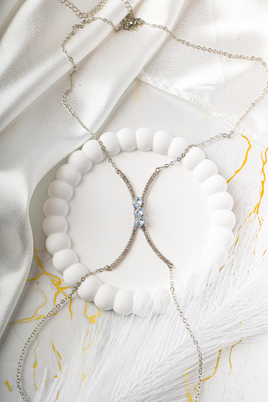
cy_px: 201
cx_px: 134
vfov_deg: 33.4
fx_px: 670
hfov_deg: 22.6
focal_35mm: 60
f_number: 7.1
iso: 400
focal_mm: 60
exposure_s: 1/160
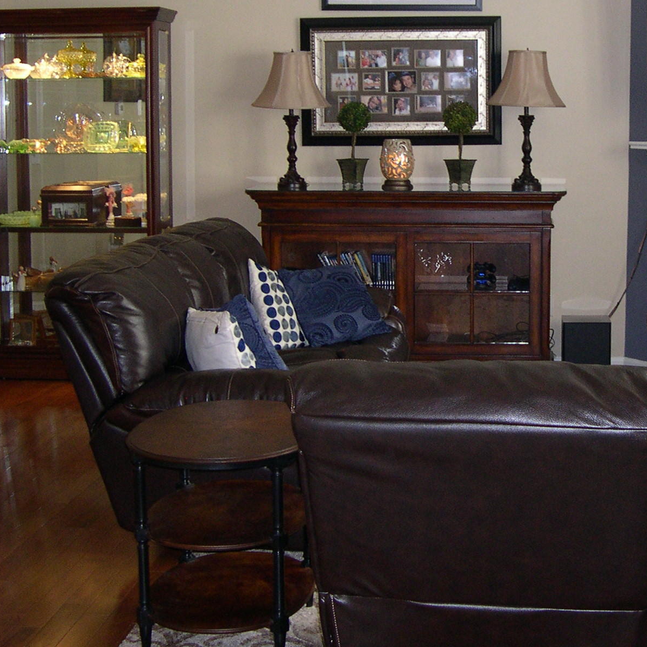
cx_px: 464
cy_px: 224
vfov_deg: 26.8
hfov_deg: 26.6
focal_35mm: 64
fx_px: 1353
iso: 276
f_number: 2.8
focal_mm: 8
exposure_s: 1/60
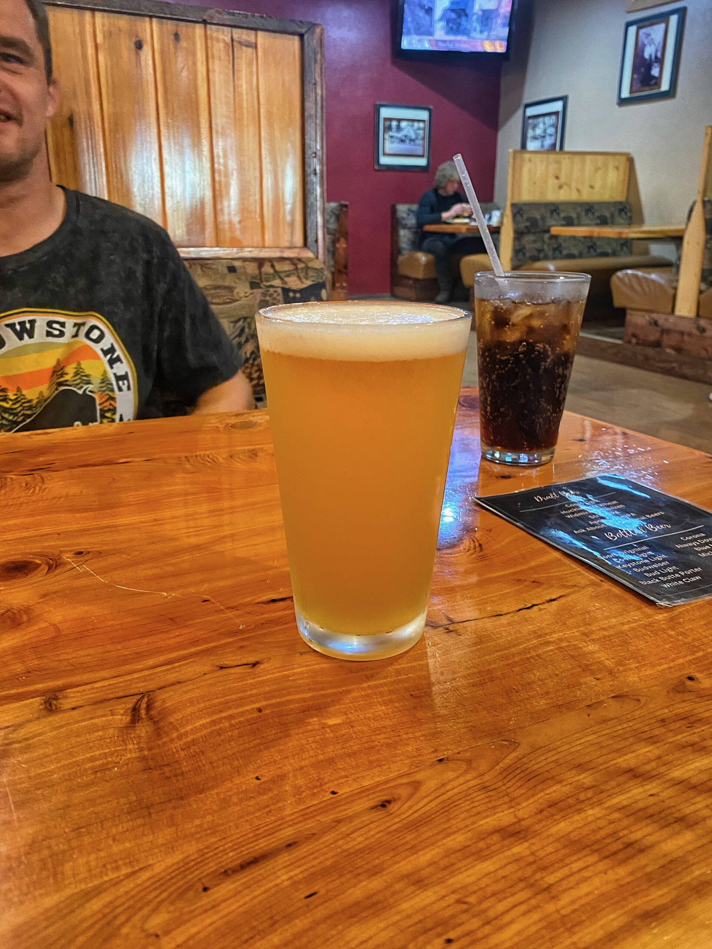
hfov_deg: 53.1
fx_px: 713
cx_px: 356
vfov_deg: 67.3
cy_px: 474
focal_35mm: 26
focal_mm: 4.25
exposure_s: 1/30
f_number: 1.8
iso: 640
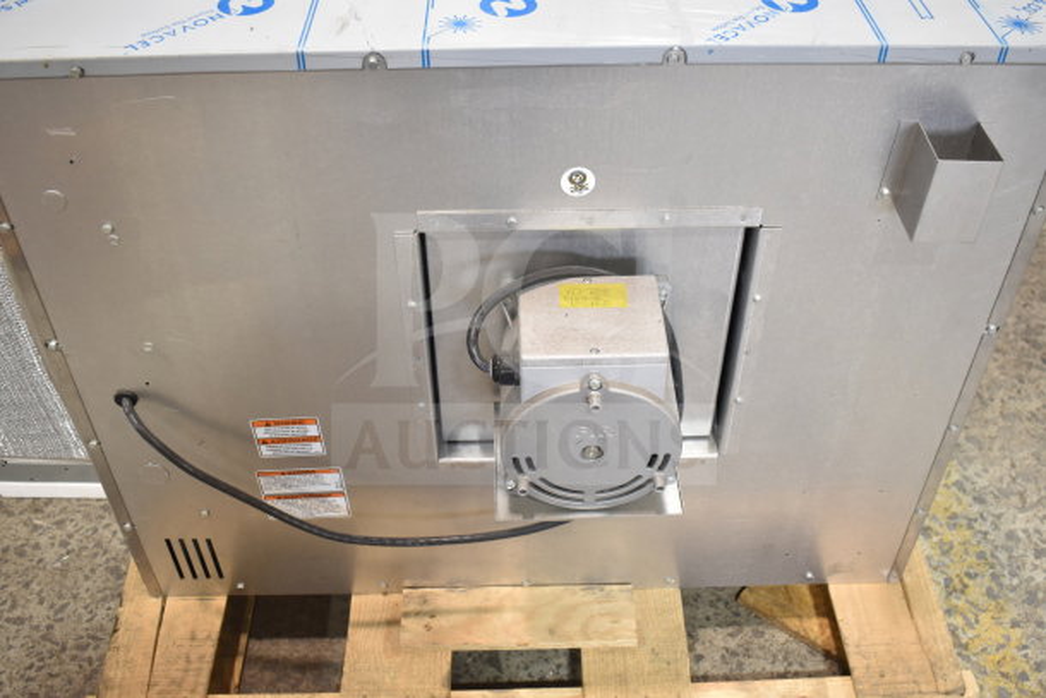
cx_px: 523
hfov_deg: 53.1
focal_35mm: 36
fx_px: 1046
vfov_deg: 36.9
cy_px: 349
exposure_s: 1/40
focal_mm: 24
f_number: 4
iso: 450
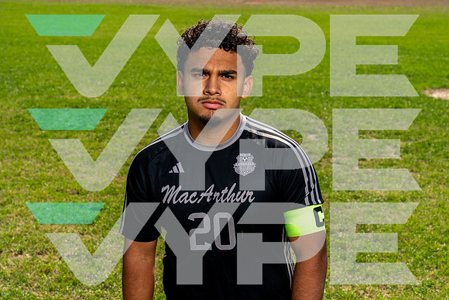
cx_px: 224
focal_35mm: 70
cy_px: 150
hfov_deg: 28.8
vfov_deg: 19.5
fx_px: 873
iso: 100
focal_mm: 70
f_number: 9
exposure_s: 1/200
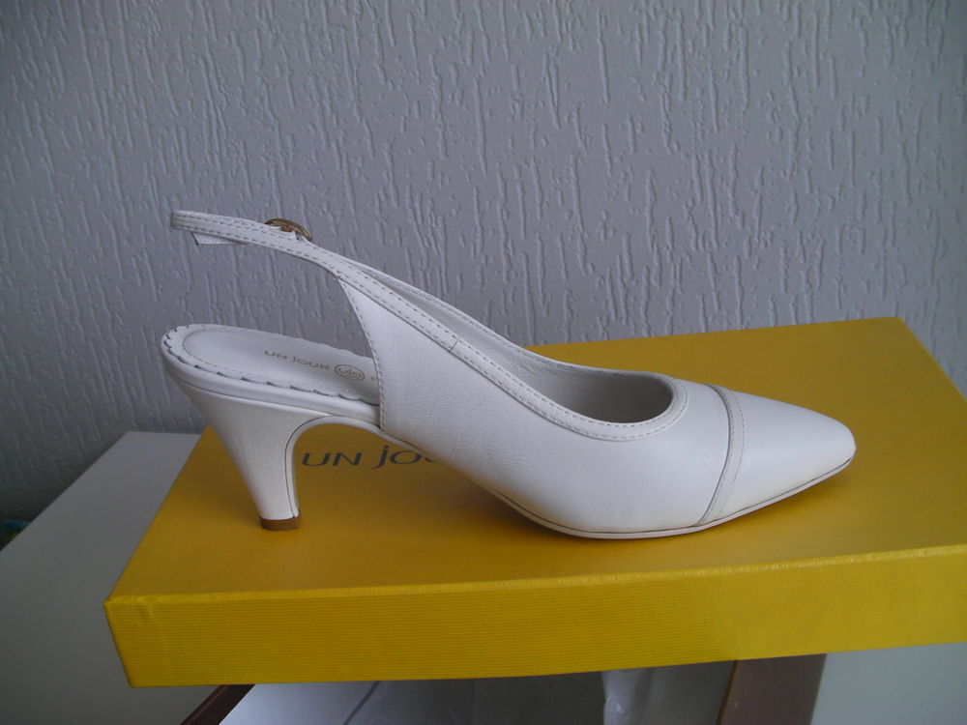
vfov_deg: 37.7
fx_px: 1062
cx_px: 484
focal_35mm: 38
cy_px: 362
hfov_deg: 49.0
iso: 50
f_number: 3.5
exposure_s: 1/35.1
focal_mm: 6.3
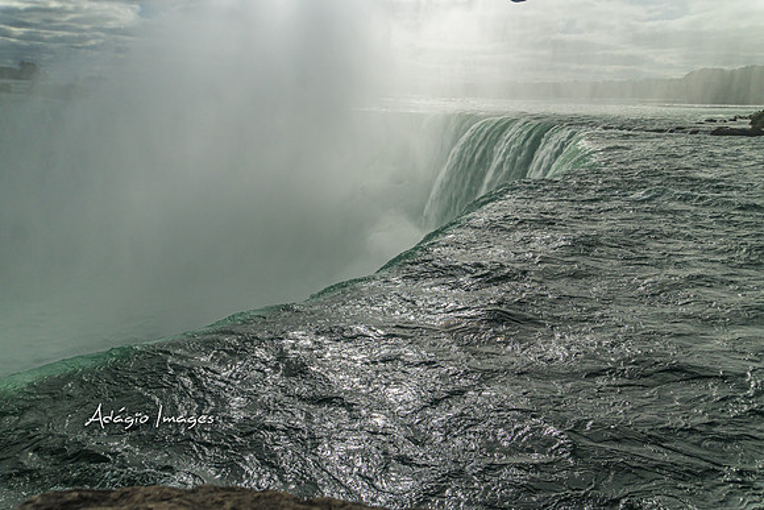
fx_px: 573
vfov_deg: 48.0
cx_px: 382
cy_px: 255
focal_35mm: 27
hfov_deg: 67.4
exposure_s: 1/4000
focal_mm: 18
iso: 400
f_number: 7.1
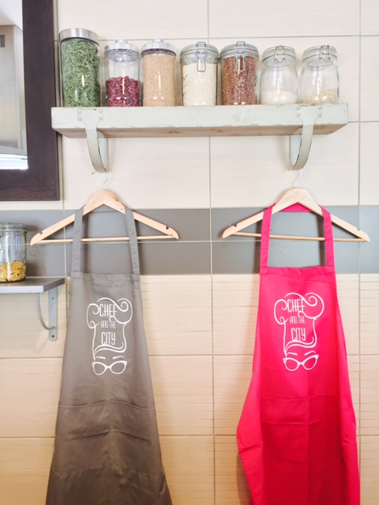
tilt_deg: -3.0
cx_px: 190
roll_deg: +1.4
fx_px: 423
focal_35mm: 29
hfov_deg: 48.2
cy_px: 252
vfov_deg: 61.7
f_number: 2.2
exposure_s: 1/33
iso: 160
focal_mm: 4.15
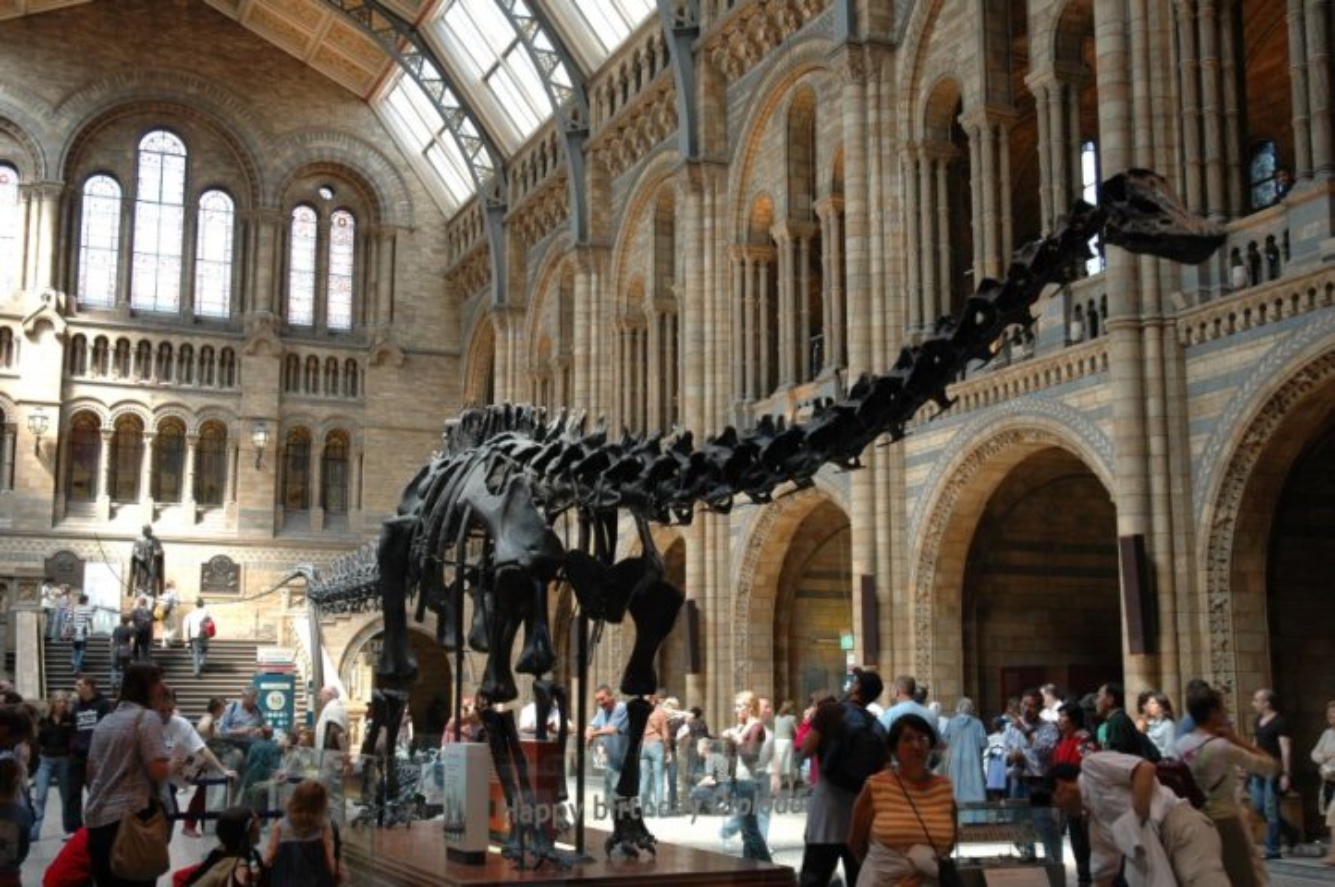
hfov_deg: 45.0
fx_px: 1612
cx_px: 668
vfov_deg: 30.8
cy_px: 444
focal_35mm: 44
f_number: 5
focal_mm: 29
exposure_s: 1/25
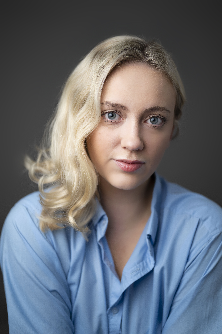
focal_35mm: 50
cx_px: 111
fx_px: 462
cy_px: 167
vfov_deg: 39.6
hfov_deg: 27.0
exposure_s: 1/200
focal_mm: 50
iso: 200
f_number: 1.8
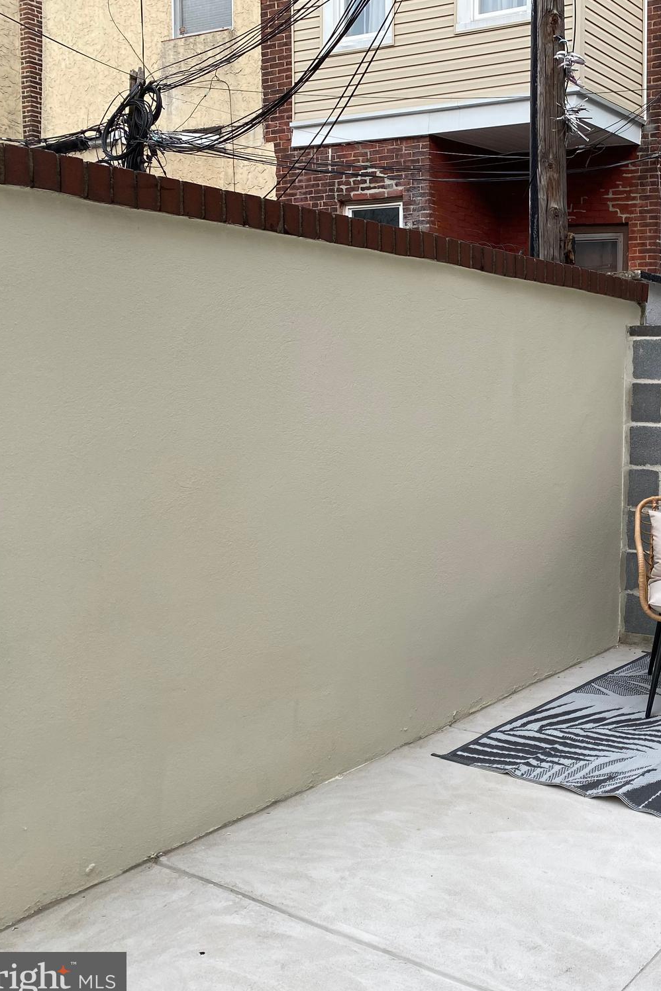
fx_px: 1019
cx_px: 639
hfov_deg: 33.3
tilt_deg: -6.0
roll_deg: -1.5
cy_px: 498
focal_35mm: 37
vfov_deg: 51.9
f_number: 1.8
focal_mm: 4.25
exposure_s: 1/154
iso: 32
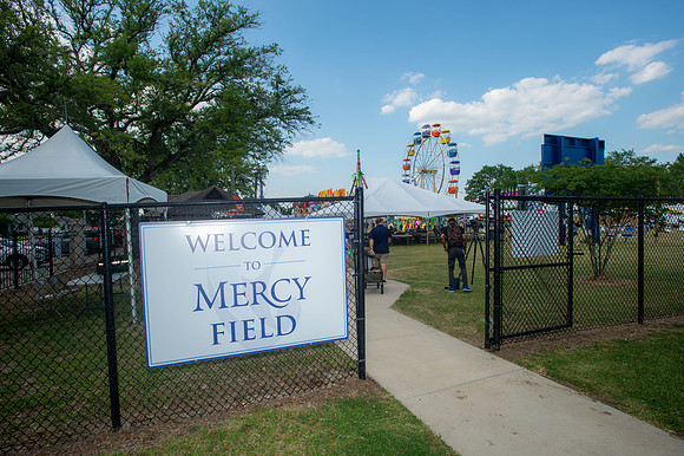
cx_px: 342
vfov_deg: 64.5
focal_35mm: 19
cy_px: 228
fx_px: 361
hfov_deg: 86.9
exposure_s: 1/250
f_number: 8
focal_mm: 19
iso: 100
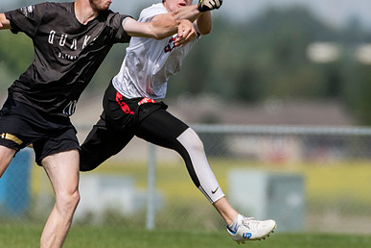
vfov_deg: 1.1
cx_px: 252
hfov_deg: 1.6
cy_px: 100
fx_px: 13345
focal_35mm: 1295
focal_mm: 400
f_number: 4
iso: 100
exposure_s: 1/1250
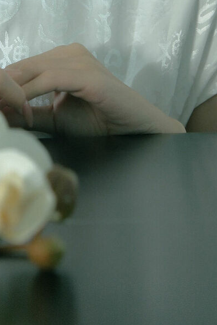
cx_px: 17
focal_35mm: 176
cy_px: -86
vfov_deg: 11.4
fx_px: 1591
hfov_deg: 7.8
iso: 800
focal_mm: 44.1
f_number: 2.8
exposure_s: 1/250
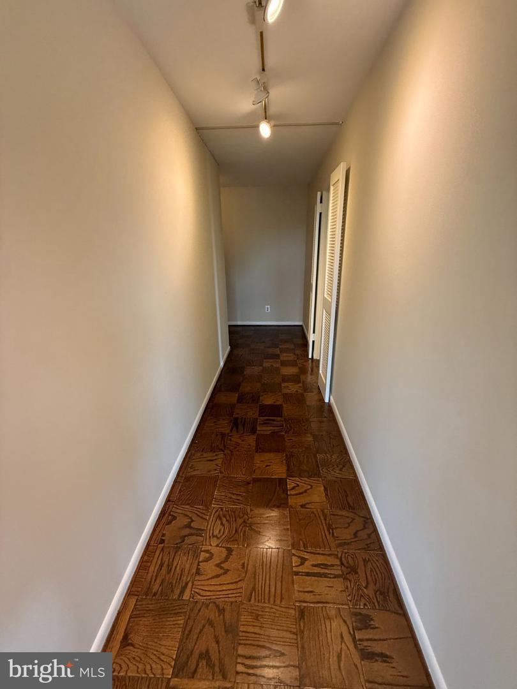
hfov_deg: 85.7
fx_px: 279
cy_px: 344
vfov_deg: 102.1
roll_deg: +1.7
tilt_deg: -17.9
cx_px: 258
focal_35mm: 14
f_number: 2.2
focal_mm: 2.22
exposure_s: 1/99
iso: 160
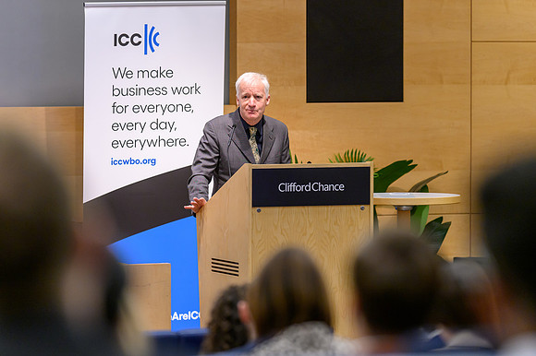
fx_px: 3049
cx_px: 268
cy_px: 178
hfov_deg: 10.0
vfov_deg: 6.7
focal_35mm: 205
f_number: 1.8
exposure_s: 1/125
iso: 280
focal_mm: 135
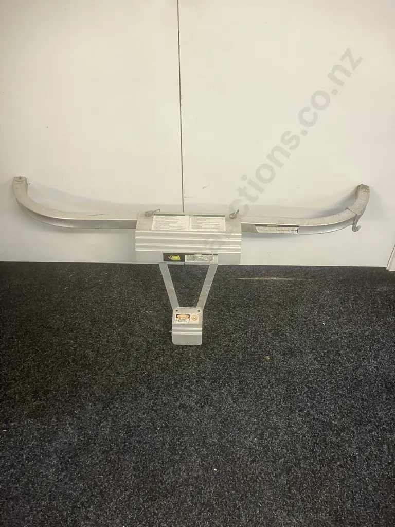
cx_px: 198
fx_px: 426
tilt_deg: -40.0
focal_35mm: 28
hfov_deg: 49.7
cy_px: 264
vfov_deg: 63.4
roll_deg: -1.1
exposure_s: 1/50
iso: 160
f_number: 1.8
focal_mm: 3.99
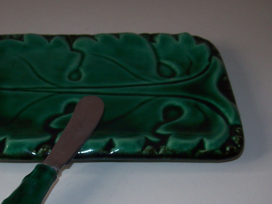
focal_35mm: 57
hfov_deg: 33.3
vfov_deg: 25.5
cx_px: 79
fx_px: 448
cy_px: 141
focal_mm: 6
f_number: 2.7
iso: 80
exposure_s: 1/64
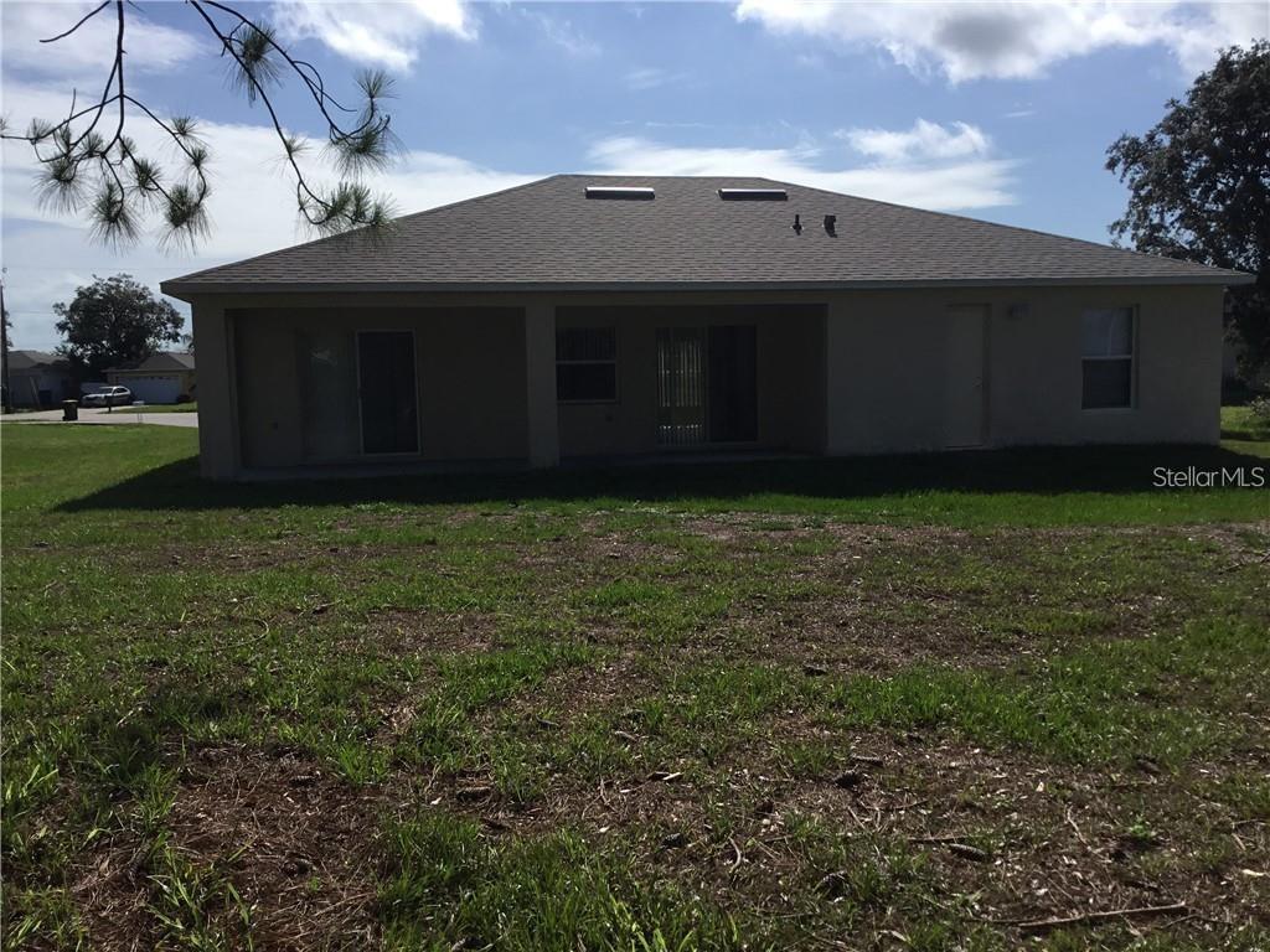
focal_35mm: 31
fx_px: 1137
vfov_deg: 45.4
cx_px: 635
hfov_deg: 58.4
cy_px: 476
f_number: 2.4
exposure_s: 1/2469
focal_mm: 3.3
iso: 25
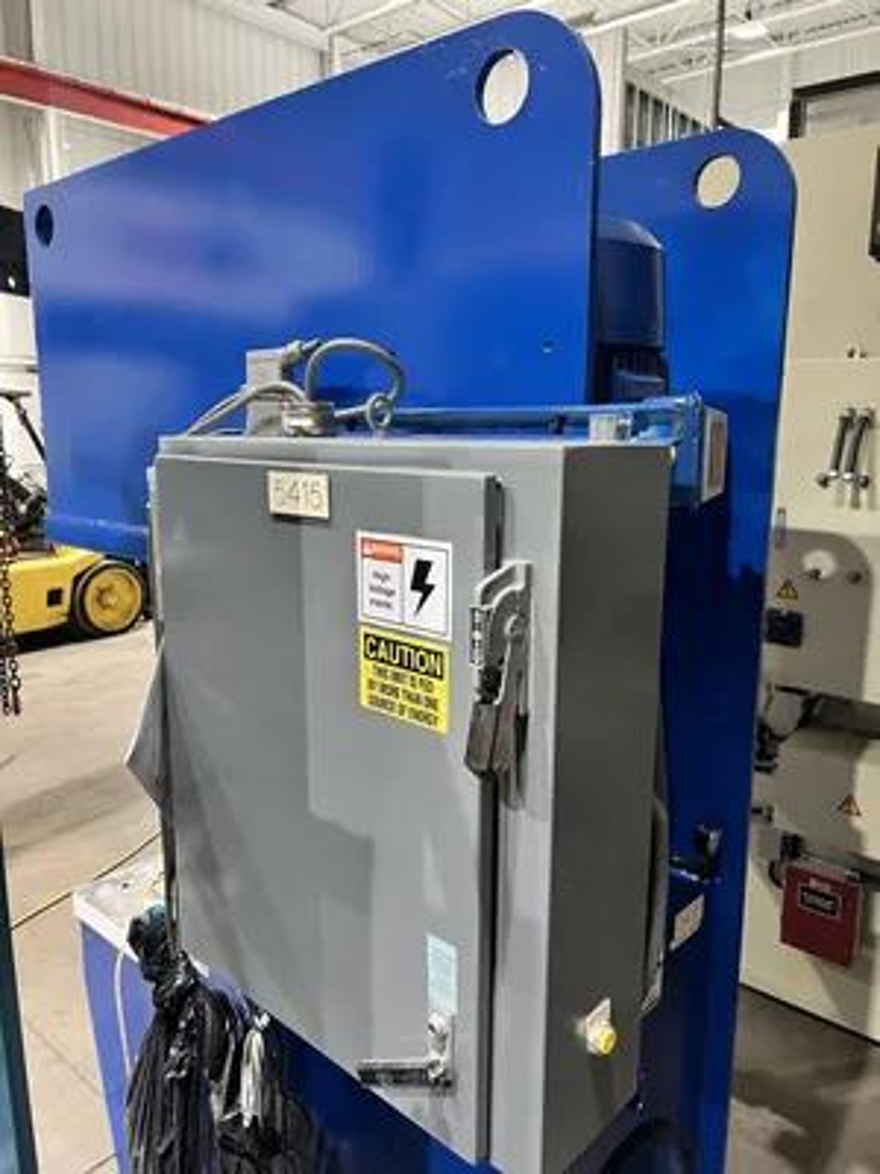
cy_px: 587
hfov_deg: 53.1
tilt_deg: -11.2
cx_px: 440
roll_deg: -0.5
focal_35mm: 26
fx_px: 881
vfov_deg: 67.3
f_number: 1.5
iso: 320
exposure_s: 1/60
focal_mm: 5.7
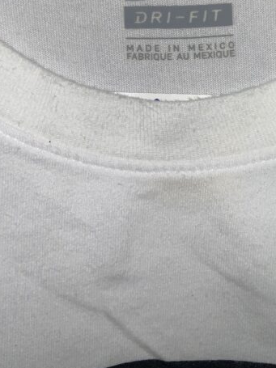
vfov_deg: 36.7
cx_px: 183
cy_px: 95
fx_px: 542
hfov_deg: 28.4
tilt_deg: -1.7
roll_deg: -3.5
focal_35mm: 51
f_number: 1.8
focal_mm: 3
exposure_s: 1/495
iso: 16
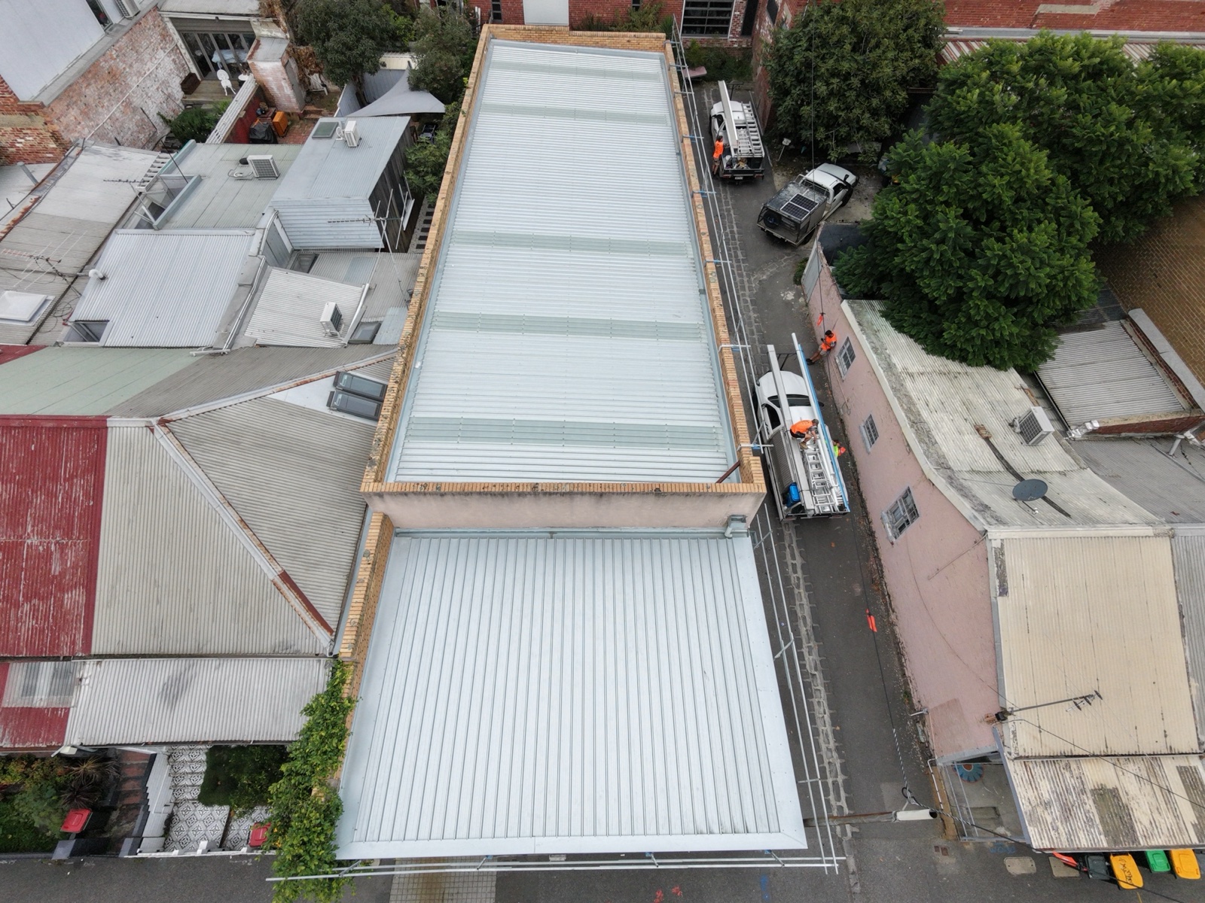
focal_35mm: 16
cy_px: 452
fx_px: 557
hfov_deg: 94.5
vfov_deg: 78.1
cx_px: 602
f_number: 2.2
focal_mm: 3.05
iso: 200
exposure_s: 1/500
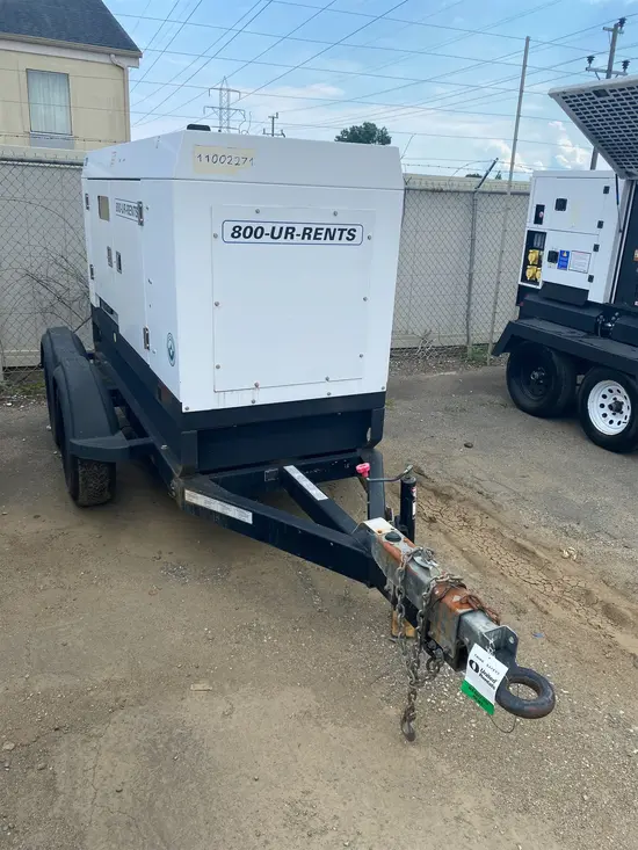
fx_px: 639
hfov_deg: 53.1
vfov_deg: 67.3
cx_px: 319
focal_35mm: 26
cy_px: 425
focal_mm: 4.25
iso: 32
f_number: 1.8
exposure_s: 1/1727
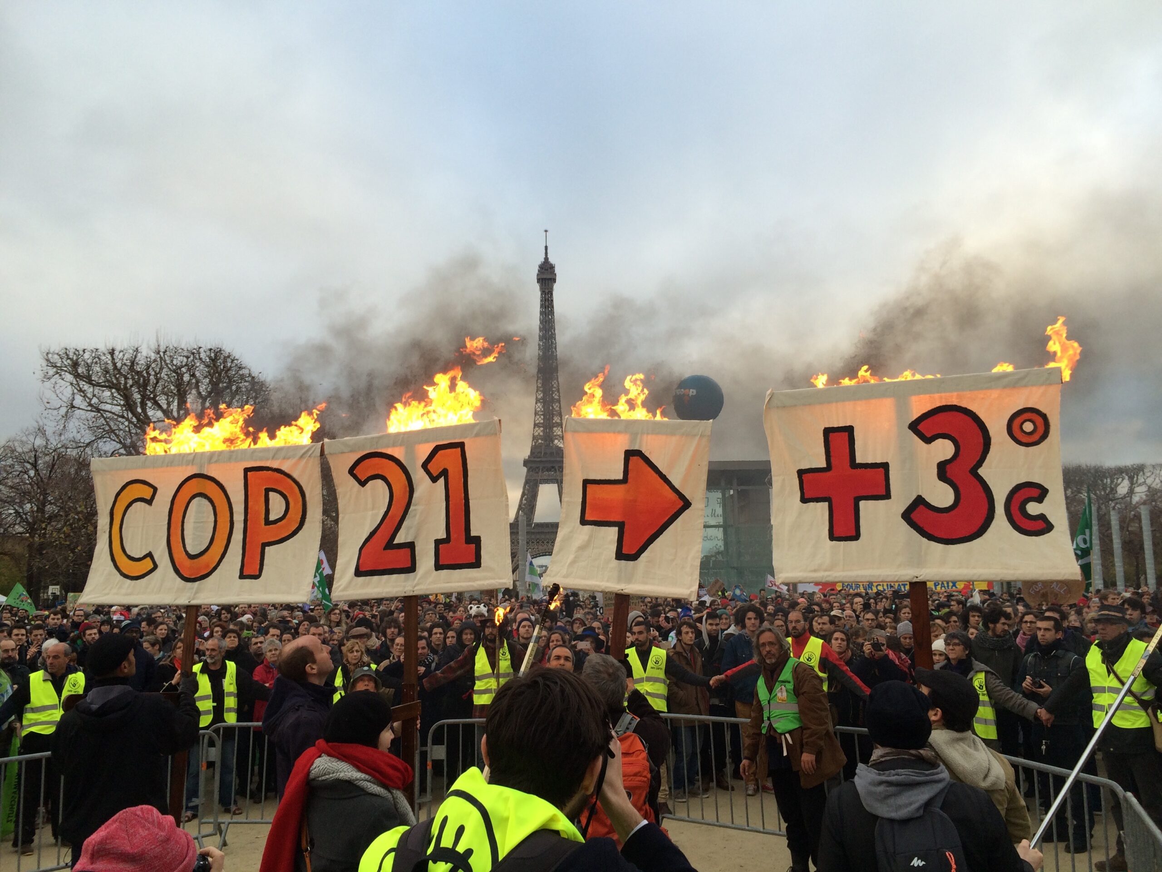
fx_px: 973
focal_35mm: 29
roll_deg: +1.3
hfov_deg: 61.7
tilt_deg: +8.5
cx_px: 581
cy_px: 436
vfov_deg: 48.2
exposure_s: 1/222
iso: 32
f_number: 2.2
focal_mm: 4.15
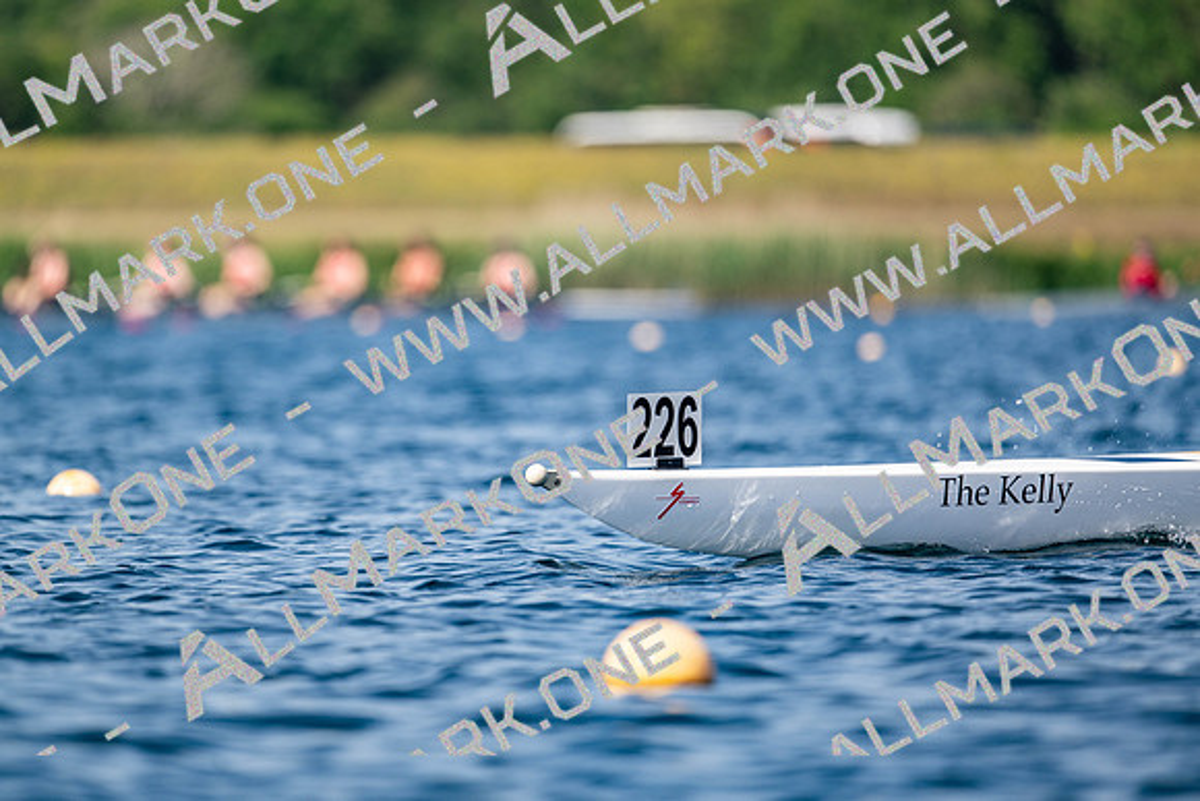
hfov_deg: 5.2
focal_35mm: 400
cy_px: 400
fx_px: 13336
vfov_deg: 3.4
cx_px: 600
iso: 180
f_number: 4.5
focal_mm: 400
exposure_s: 1/2500
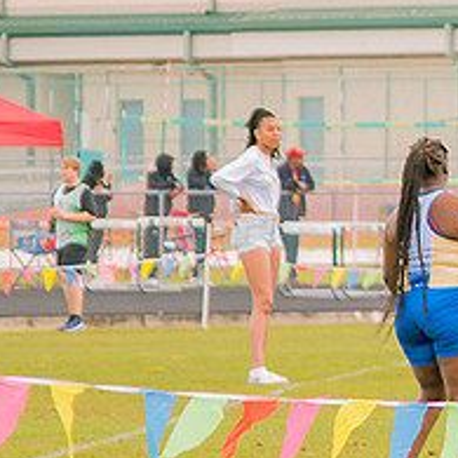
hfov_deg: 2.7
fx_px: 9640
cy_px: 160
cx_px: 716
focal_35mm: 644
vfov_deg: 2.7
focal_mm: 120
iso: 200
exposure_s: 1/200
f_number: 4
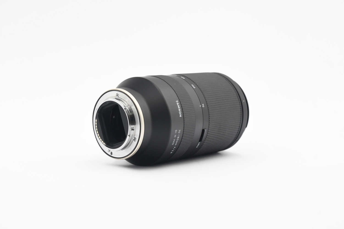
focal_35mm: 75
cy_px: 114
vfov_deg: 18.2
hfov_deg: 27.0
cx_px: 172
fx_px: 717
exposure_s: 1/125
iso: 1600
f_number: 7.1
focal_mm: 50
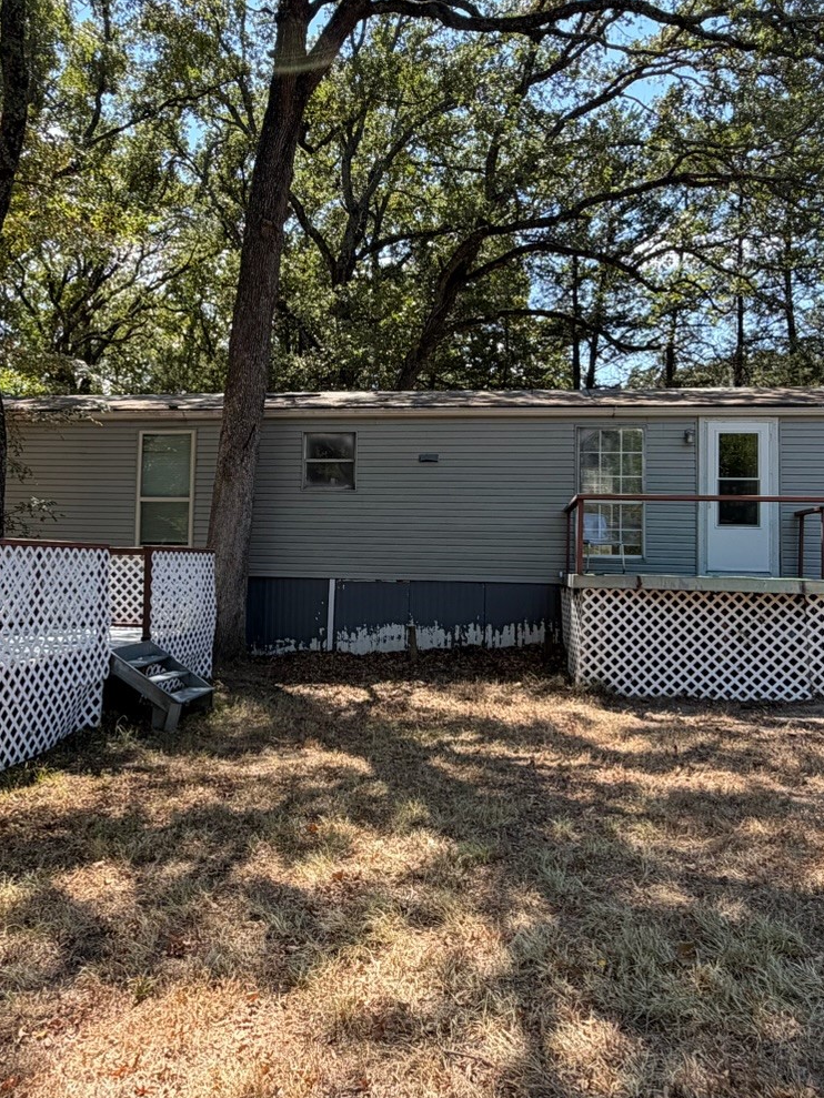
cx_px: 366
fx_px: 920
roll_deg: -2.0
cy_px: 520
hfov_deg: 48.2
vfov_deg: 61.6
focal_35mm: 29
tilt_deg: +2.6
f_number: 2.2
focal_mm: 2.22
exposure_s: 1/502
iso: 64
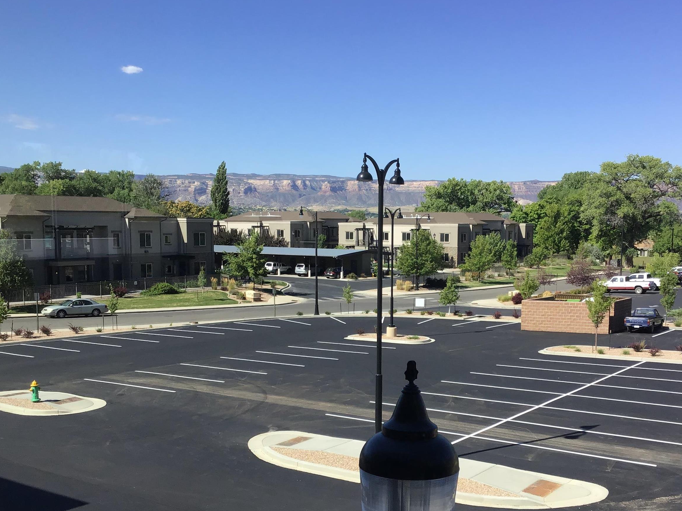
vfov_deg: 35.0
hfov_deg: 45.7
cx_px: 370
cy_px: 313
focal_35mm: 41
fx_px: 808
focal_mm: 3.3
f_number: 2.4
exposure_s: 1/345
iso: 25
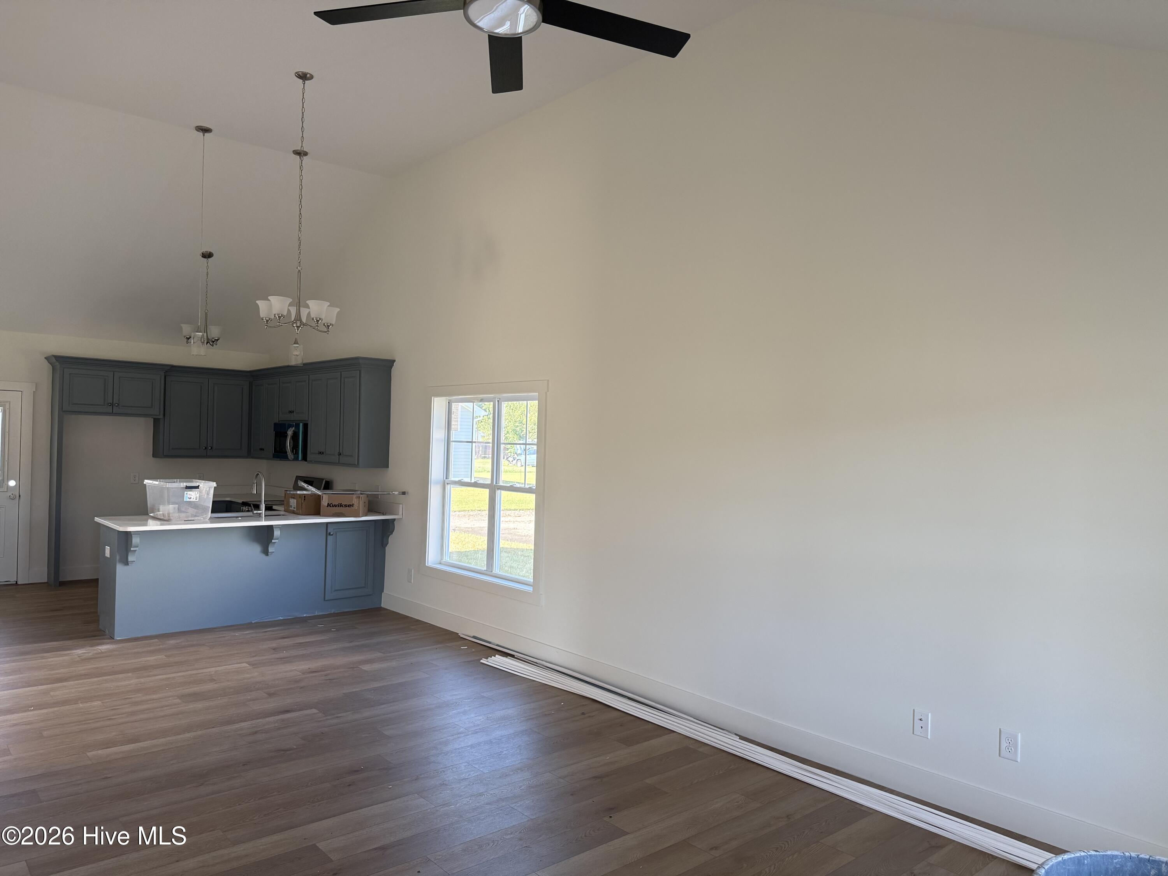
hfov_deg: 71.6
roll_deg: -1.2
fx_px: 810
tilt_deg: +0.1
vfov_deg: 56.8
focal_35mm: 24
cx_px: 584
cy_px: 438
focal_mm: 6.76
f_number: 1.78
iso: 160
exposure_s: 1/229
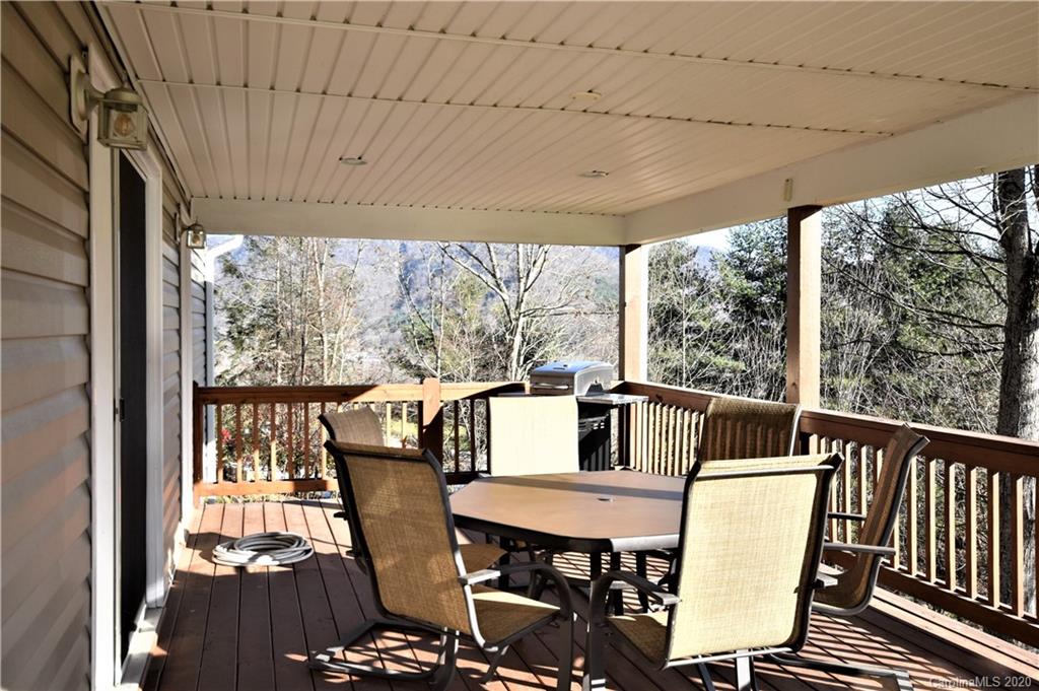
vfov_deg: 43.5
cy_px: 346
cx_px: 520
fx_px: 865
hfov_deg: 62.0
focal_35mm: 30
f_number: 7.1
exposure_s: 1/200
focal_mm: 20
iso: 400
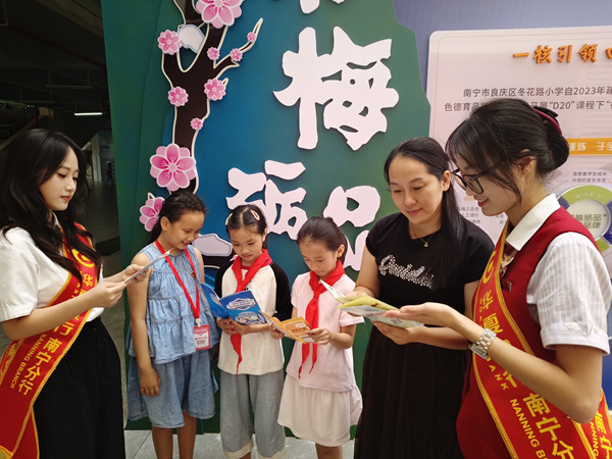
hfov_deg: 73.9
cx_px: 306
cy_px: 230
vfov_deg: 58.9
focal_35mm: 23
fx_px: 407
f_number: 1.88
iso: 72
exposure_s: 1/116
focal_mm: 5.6
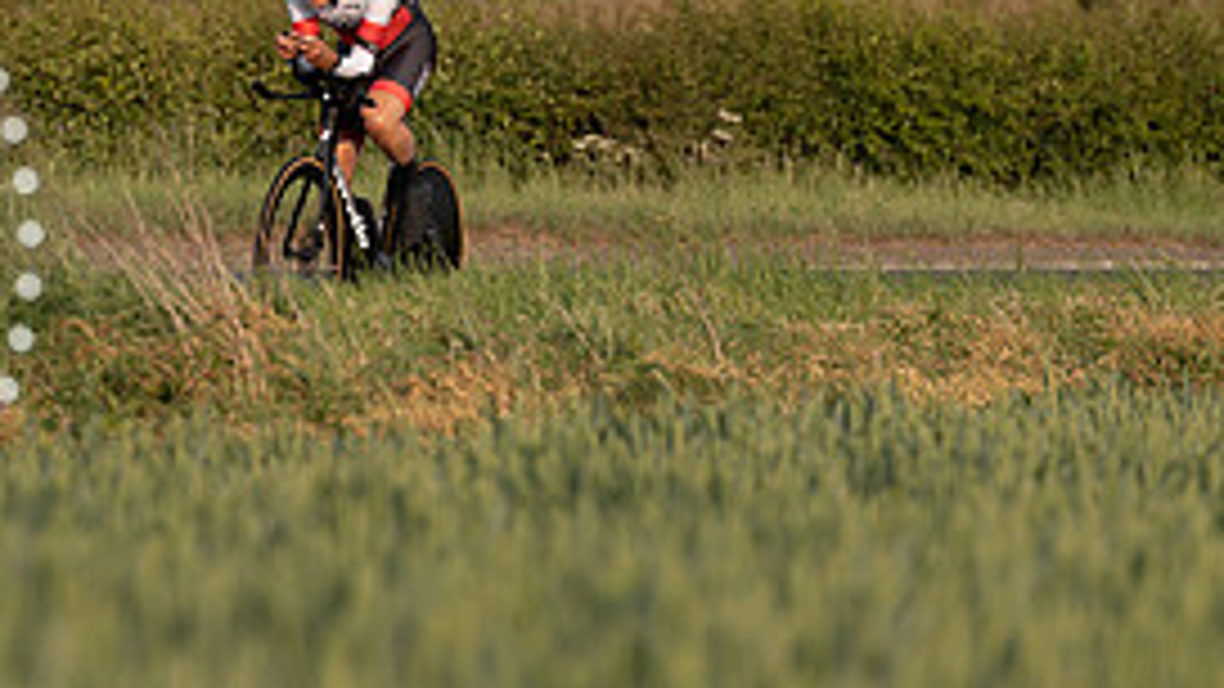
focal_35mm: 446
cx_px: 320
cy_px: 148
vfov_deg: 2.7
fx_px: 14475
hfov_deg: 4.8
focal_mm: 194
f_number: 4
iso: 160
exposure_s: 1/1000
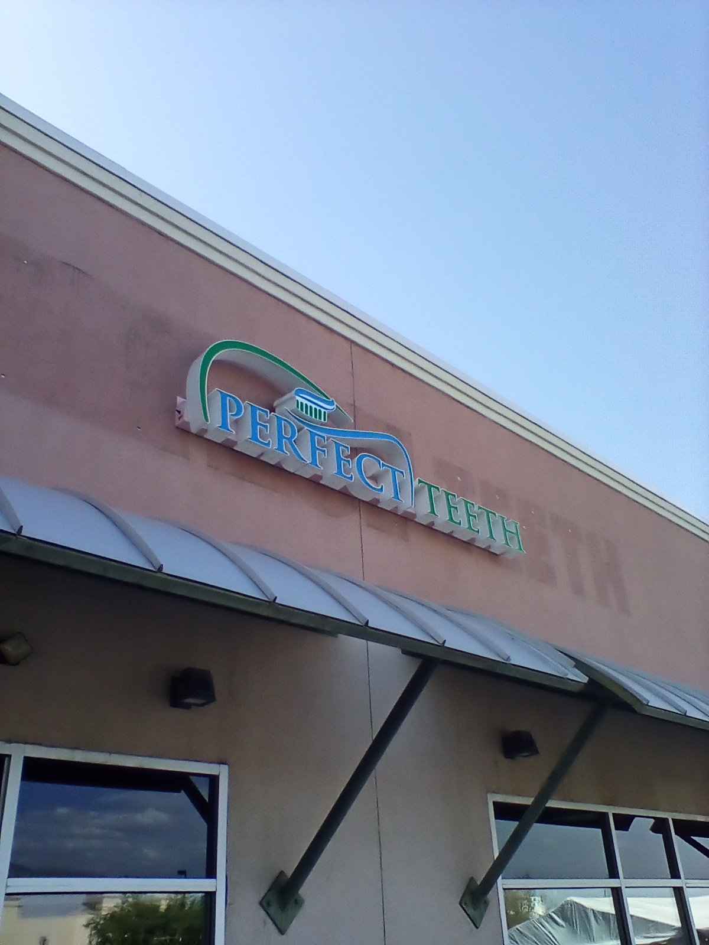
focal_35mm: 31
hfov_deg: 45.4
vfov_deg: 58.4
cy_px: 472
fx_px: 847
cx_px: 354
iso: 100
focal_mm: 2.38
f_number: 2.4
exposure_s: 1/635
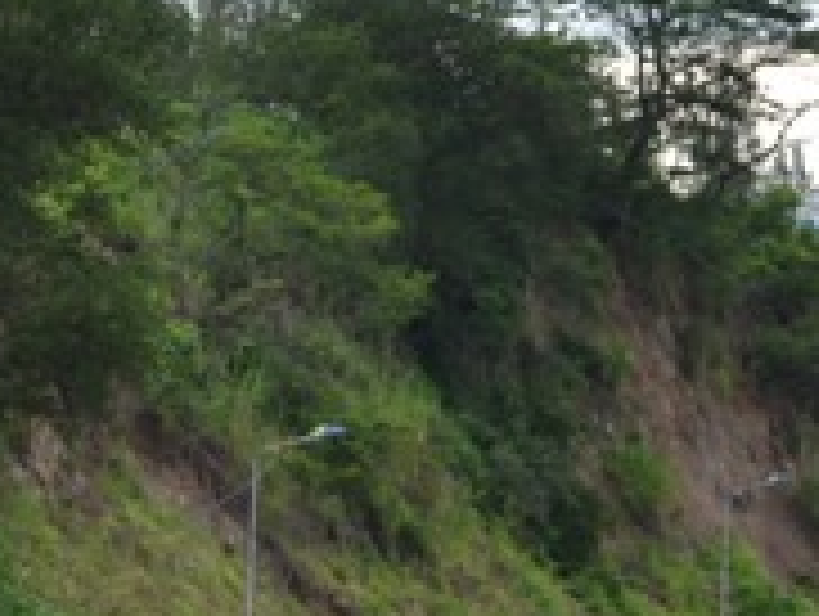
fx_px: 3601
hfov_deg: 12.8
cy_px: 645
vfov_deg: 9.7
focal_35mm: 152
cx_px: -72
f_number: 6.3
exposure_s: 1/160
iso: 100
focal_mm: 24
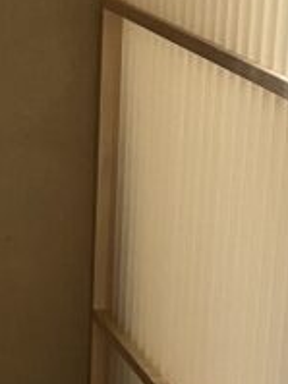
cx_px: -2
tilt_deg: -20.3
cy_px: 343
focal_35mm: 134
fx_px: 1488
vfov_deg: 14.6
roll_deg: -0.8
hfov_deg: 11.0
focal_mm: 5.1
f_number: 1.6
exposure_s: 1/50
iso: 320
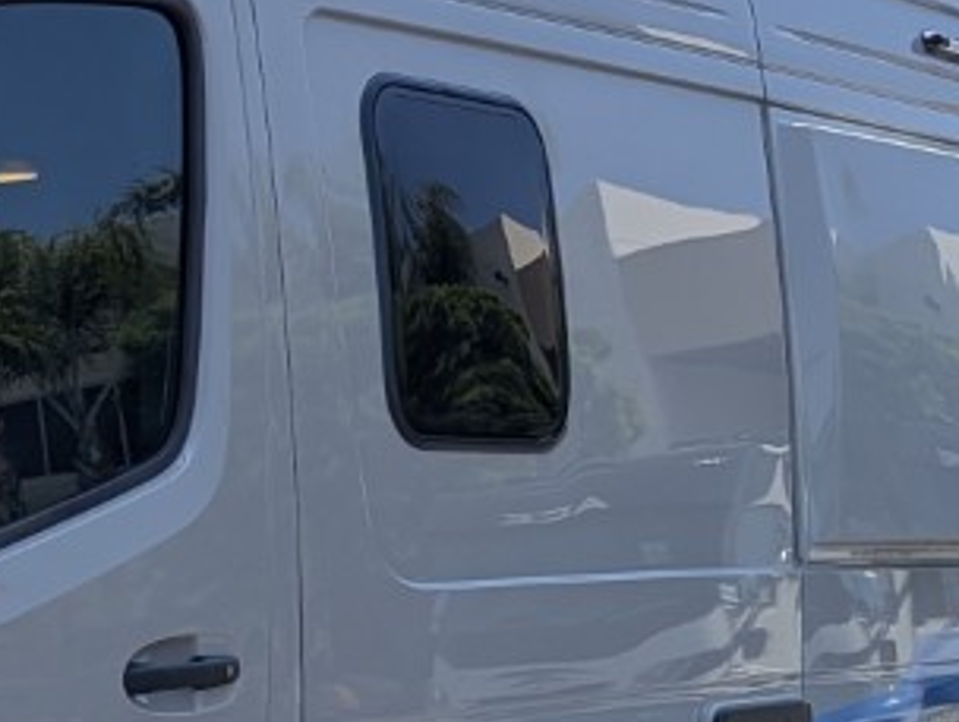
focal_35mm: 110
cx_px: -342
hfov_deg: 16.7
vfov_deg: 13.1
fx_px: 3052
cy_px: 921
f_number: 1.85
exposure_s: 1/1795
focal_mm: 6.81
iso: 49
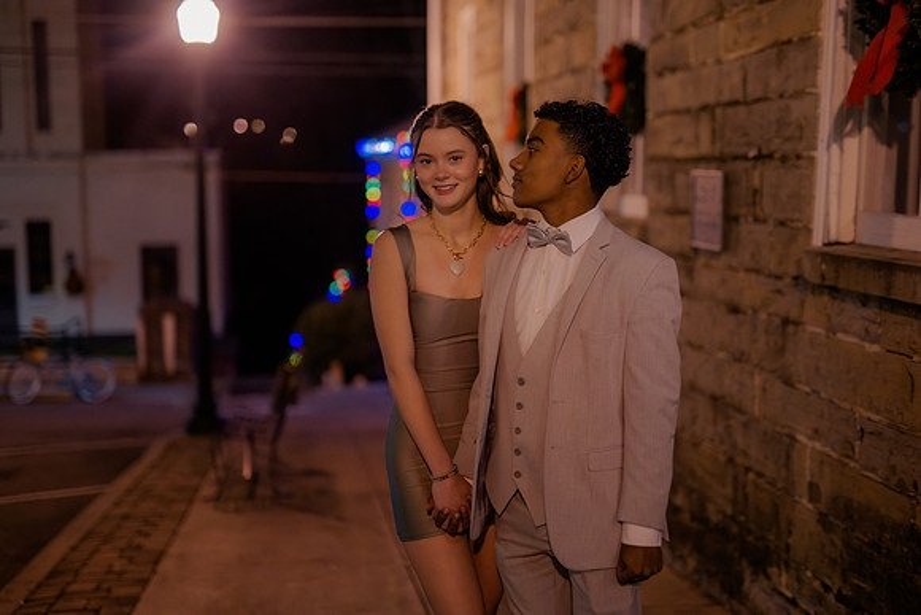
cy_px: 308
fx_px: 1279
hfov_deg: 39.6
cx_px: 460
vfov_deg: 27.0
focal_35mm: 50
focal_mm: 50
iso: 2500
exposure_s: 1/200
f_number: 1.4
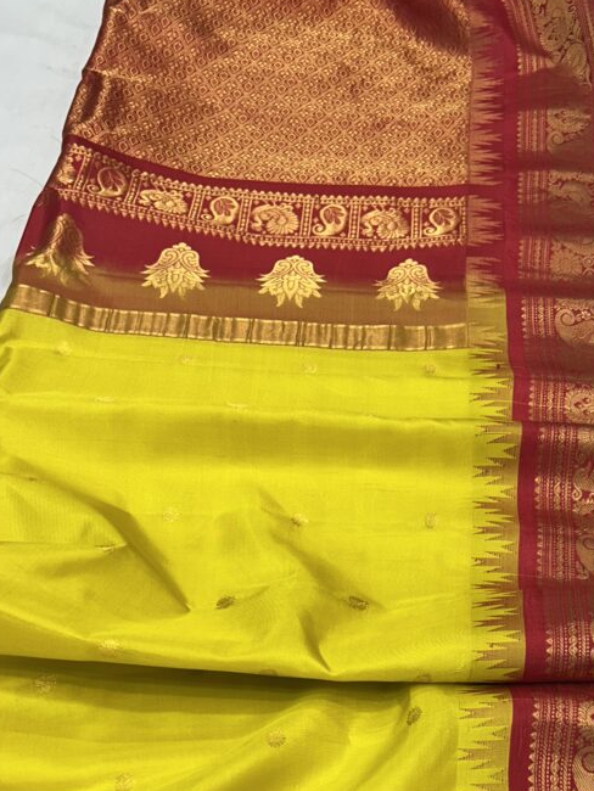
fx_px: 1098
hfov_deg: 30.1
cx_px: 380
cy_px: 717
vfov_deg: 37.0
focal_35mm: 48
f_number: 1.5
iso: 50
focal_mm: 5.7
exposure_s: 1/100
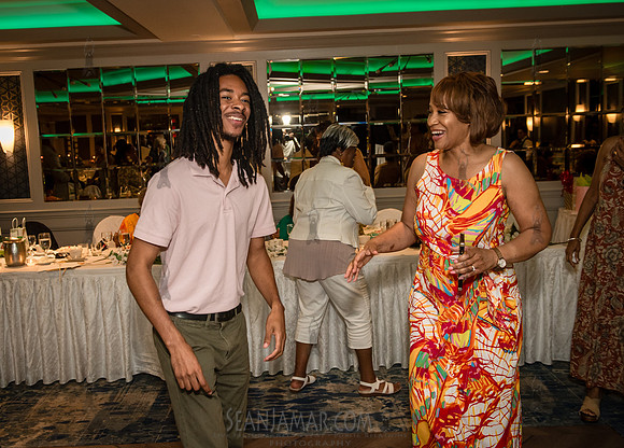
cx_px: 285
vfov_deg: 38.6
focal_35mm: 36
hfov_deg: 52.1
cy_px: 208
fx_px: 638
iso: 1600
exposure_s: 1/160
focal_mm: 32
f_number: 3.5
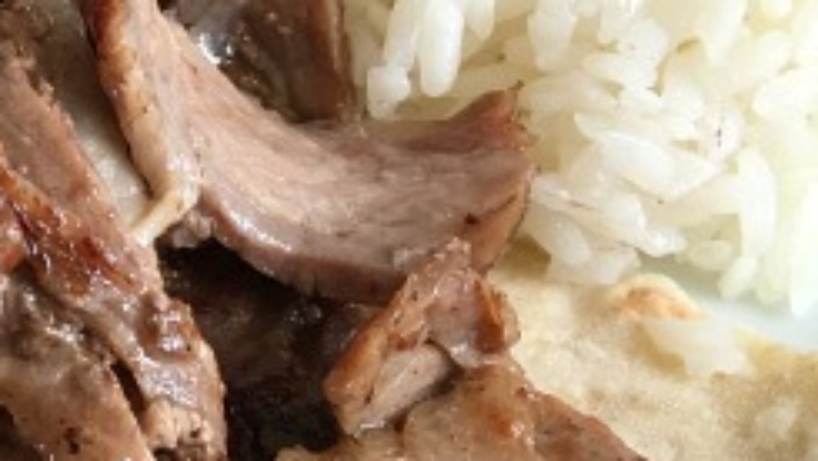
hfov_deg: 18.8
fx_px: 2235
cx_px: -331
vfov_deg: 11.8
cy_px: 137
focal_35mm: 103
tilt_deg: -38.6
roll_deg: +0.2
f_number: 2.2
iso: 40
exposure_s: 1/100
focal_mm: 4.15
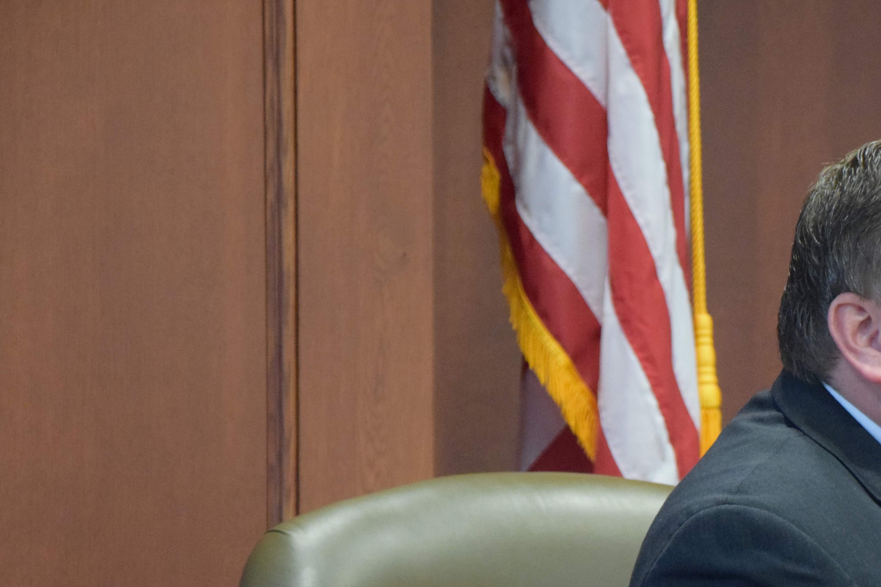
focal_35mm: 225
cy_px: 447
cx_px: 664
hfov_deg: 9.1
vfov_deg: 6.1
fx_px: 5506
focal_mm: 92
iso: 5000
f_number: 5.6
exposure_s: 1/60
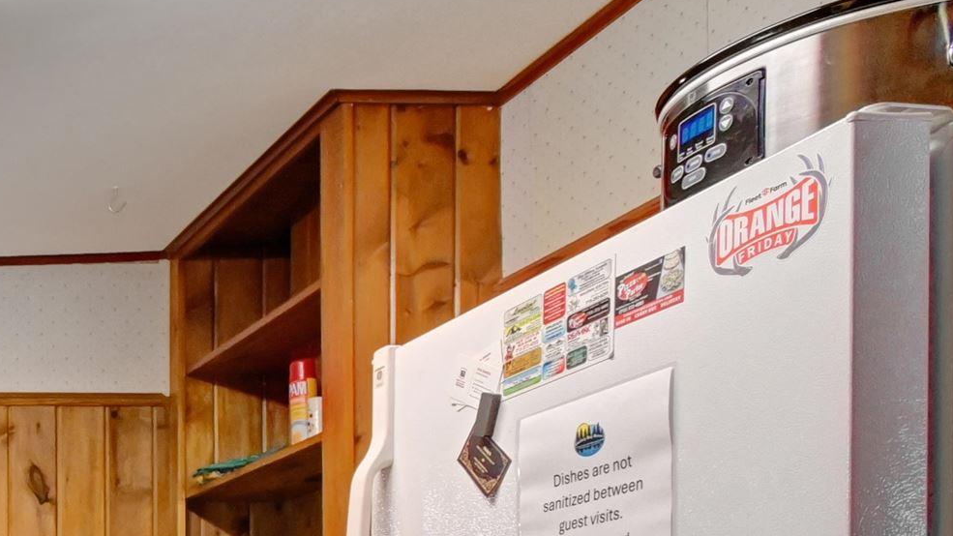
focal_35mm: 49
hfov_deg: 31.3
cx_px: -322
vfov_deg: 21.6
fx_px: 1238
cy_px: 729
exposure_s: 1/15
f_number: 4.5
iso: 1100
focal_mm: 10
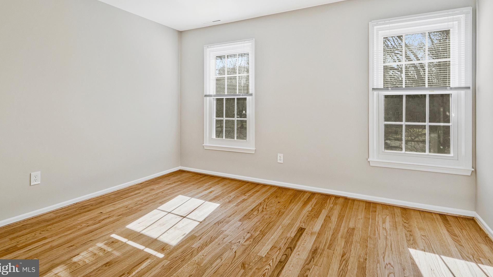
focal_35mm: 18
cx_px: 246
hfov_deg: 92.7
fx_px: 235
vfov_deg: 60.1
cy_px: 102
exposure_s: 1/250
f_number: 7.1
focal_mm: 16
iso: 1250
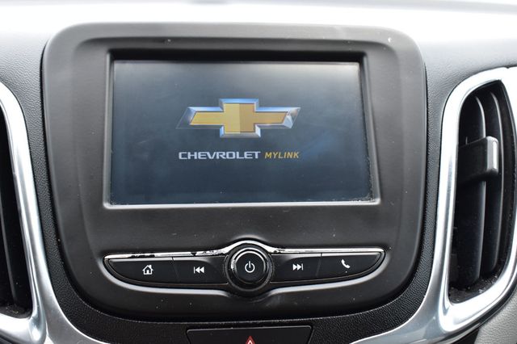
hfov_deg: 45.0
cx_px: 258
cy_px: 172
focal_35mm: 44
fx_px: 624
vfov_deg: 30.8
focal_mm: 29
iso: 400
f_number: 8
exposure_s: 1/80
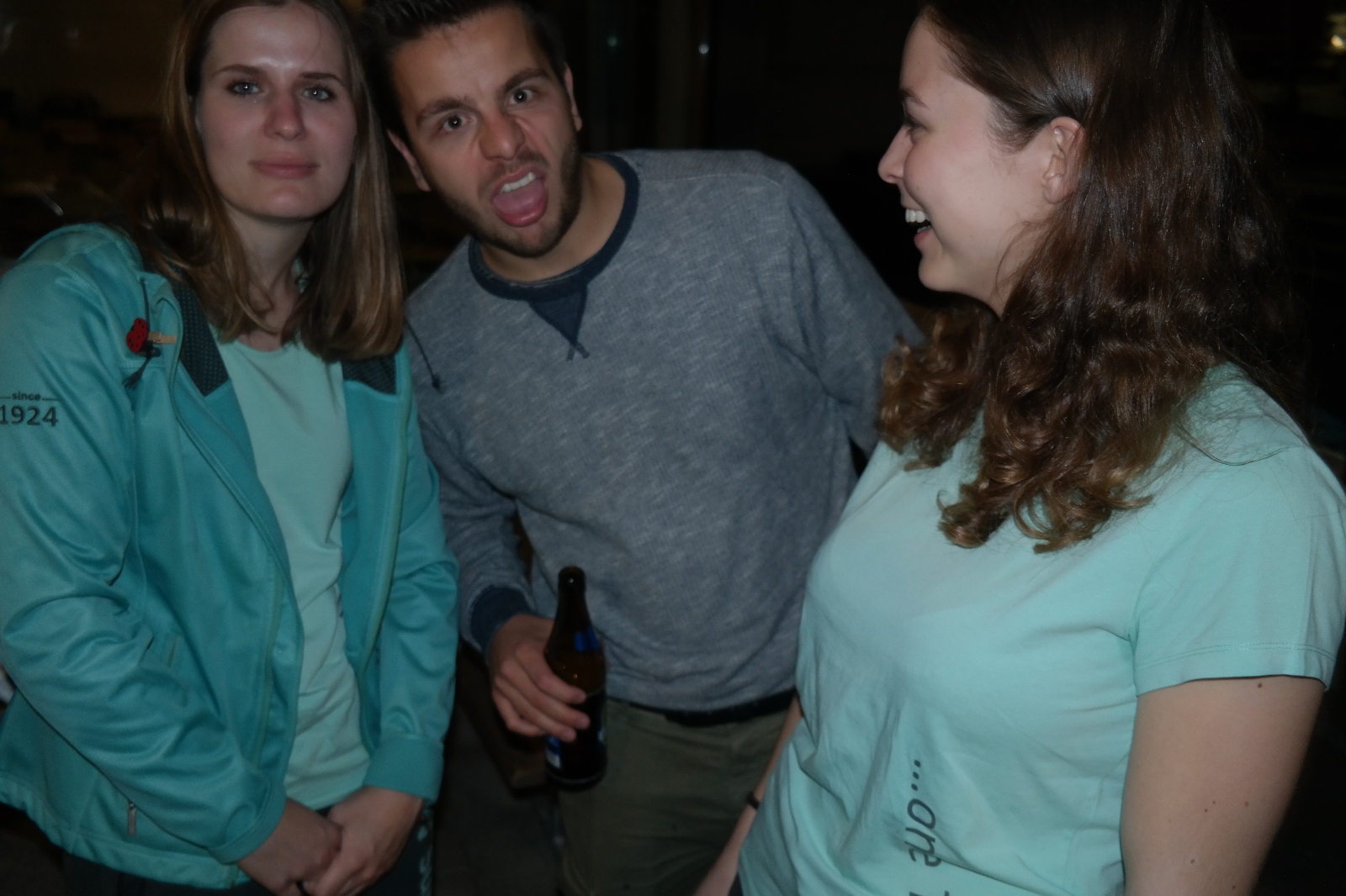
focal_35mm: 33
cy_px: 448
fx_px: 1233
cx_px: 673
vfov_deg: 40.0
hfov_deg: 57.2
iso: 400
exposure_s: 1/40
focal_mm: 22
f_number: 4
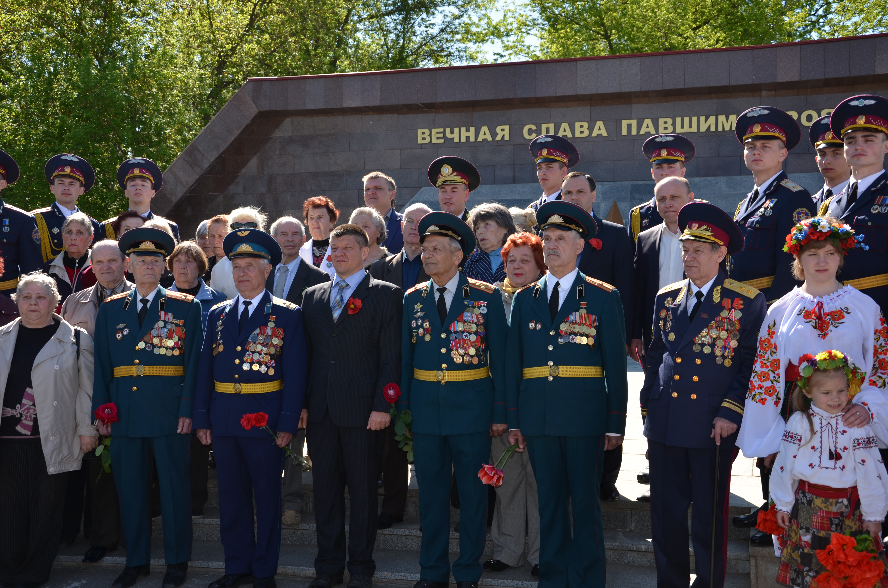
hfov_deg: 41.2
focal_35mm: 48
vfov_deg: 28.0
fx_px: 1182
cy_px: 294
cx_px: 444
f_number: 5.6
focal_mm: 32
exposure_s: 1/250
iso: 100
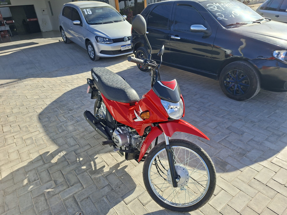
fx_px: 191
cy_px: 108
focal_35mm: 23
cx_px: 144
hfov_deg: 73.9
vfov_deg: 58.9
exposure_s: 1/1427
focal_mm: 5.54
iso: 50
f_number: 1.8
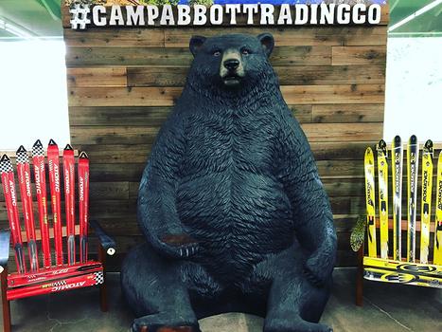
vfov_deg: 48.2
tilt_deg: -8.2
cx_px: 221
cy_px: 166
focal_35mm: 29
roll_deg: +1.5
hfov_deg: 61.7
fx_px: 370
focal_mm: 4.15
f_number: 2.2
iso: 125
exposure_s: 1/30
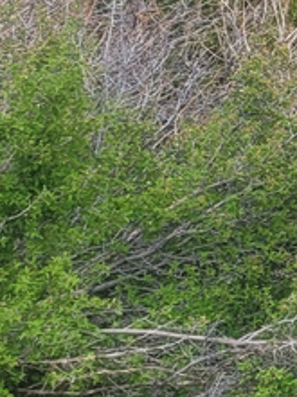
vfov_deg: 10.9
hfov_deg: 7.3
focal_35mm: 181
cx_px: 880
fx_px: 2077
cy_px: 113
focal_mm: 5.4
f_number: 1.8
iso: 40
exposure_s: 1/1789
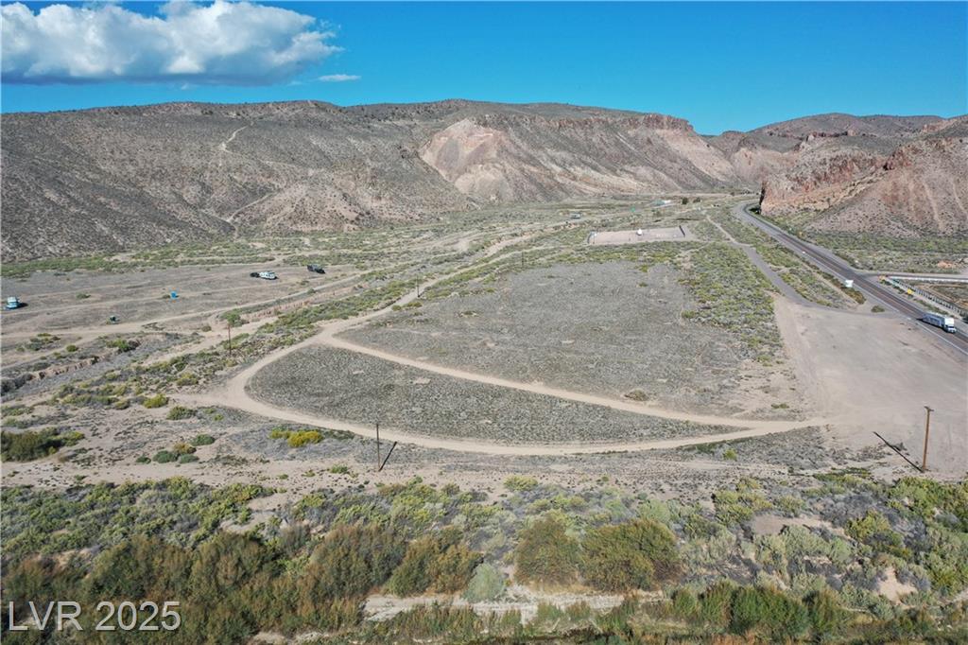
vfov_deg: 46.4
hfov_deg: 65.5
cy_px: 322
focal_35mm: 28
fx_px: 753
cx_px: 484
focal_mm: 10.26
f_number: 2.8
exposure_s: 1/2500
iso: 100
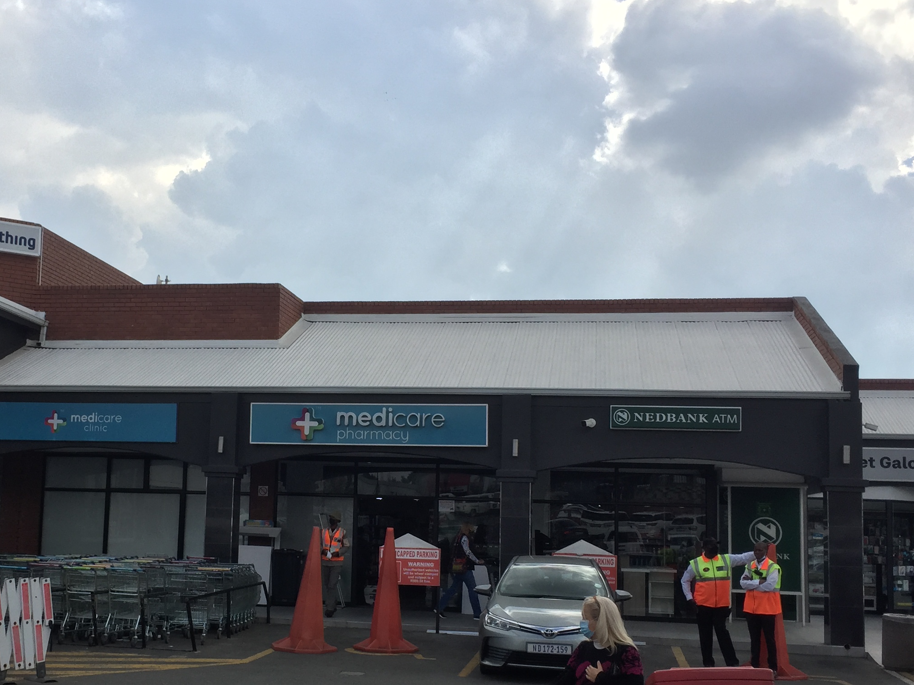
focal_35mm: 47
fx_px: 1241
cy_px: 398
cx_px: 325
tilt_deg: +5.9
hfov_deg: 40.1
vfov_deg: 30.8
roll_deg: -2.3
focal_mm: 4.15
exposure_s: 1/2475
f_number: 2.2
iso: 32
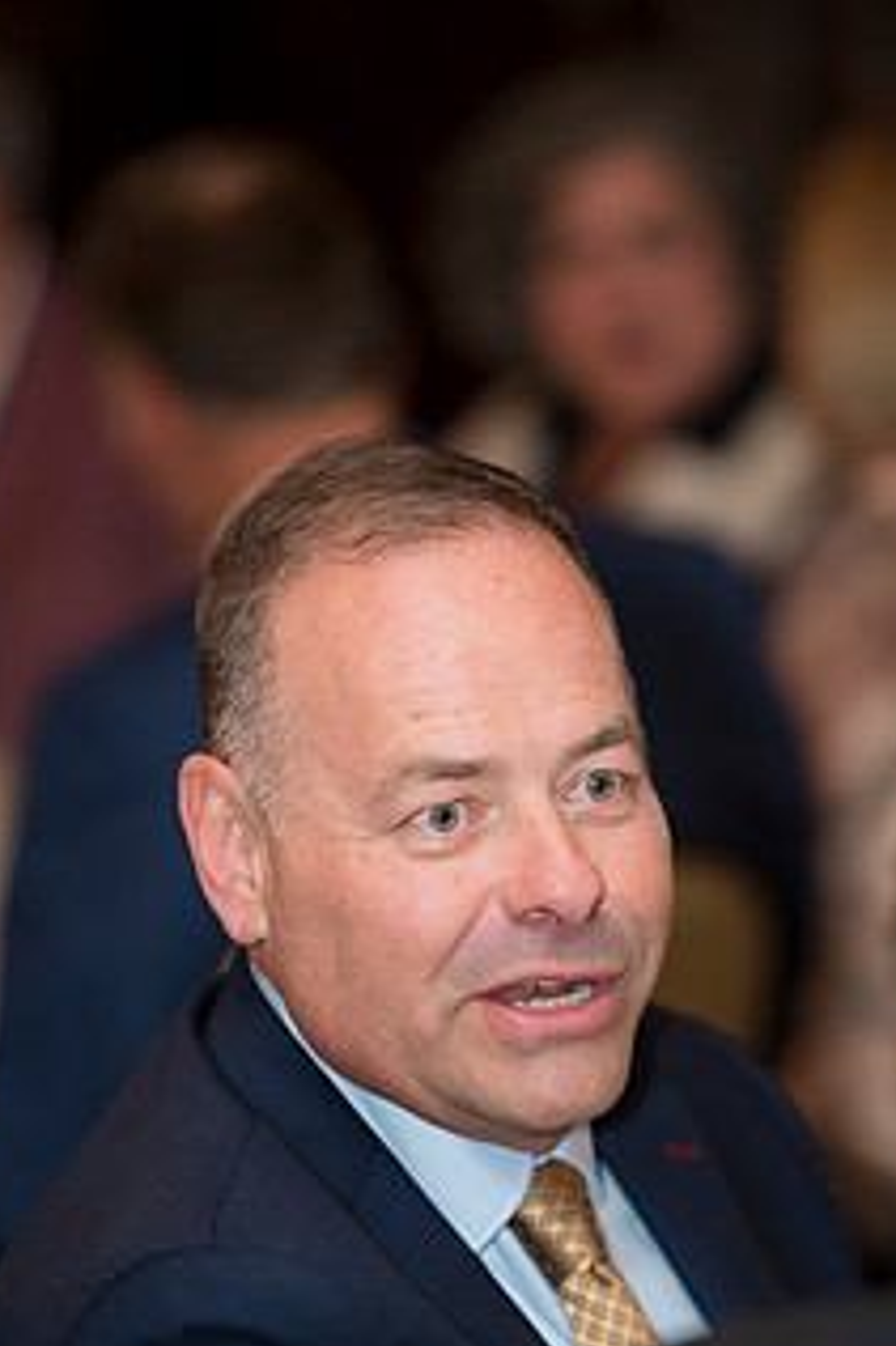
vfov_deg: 7.3
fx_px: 10613
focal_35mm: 284
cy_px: 943
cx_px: 446
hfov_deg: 4.8
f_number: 3.2
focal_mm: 200
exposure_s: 1/125
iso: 1250
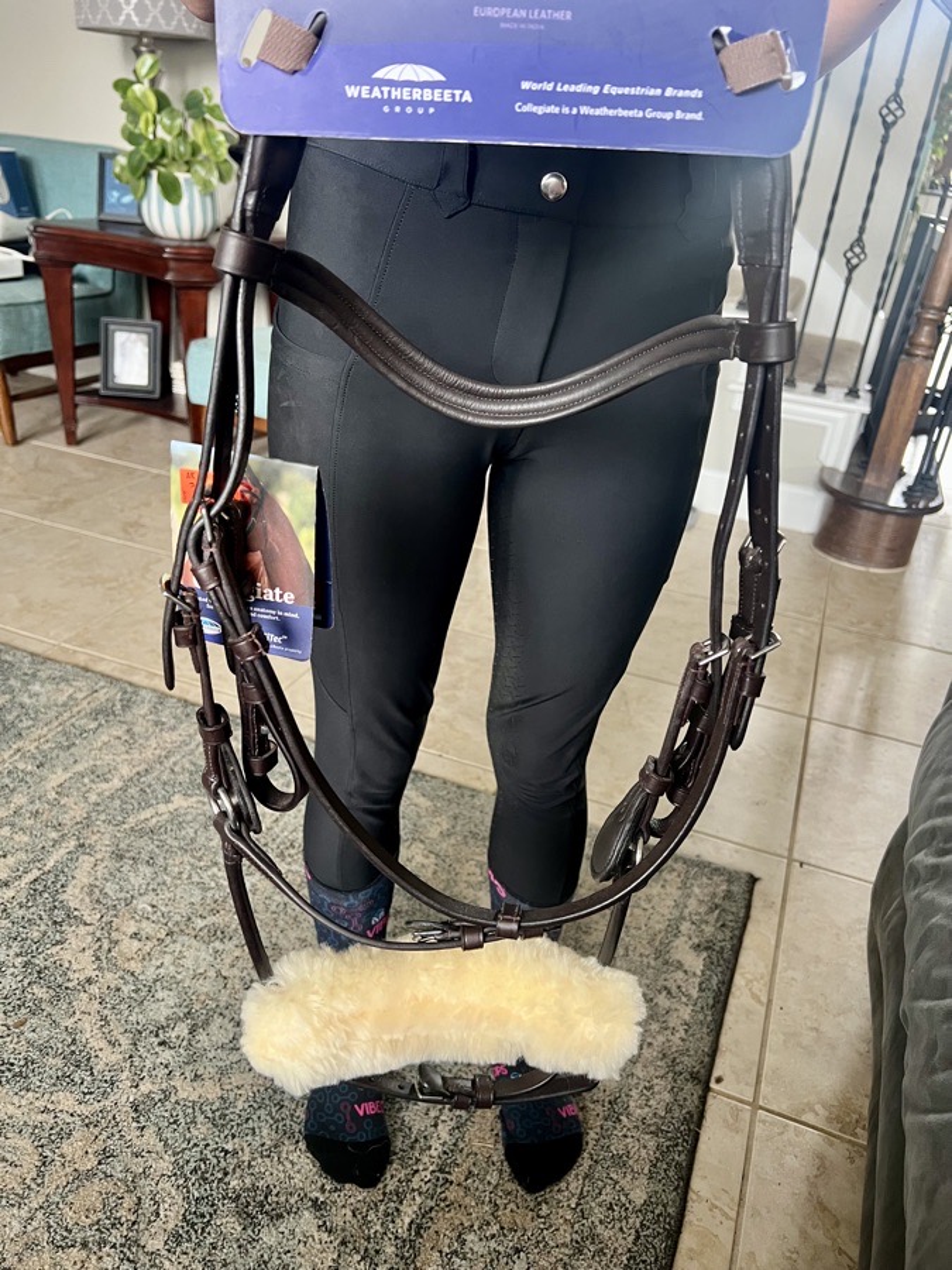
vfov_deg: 67.3
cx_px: 476
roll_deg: -4.9
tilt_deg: -27.1
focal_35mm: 26
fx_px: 953
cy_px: 635
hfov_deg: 53.1
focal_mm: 5.7
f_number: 1.5
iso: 200
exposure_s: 1/60
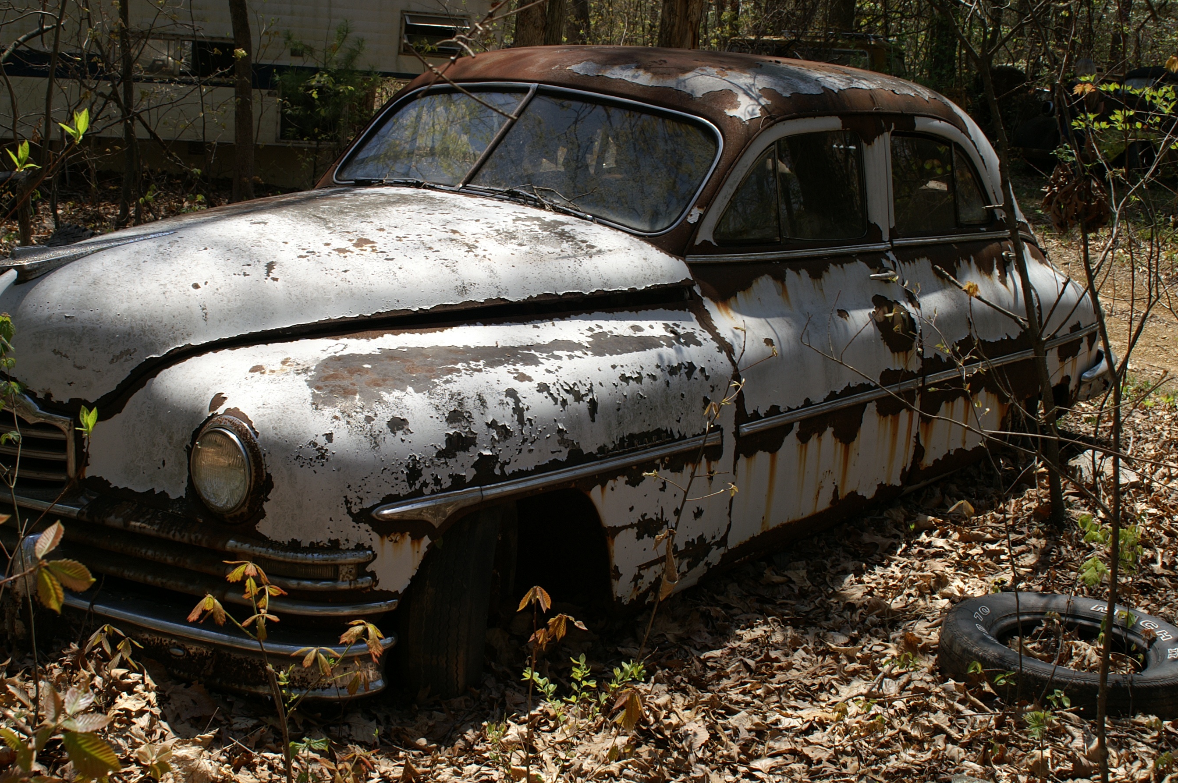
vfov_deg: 28.6
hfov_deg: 41.9
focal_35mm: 47
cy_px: 368
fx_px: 1537
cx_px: 536
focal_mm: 28
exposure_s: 1/250
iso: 125
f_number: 9
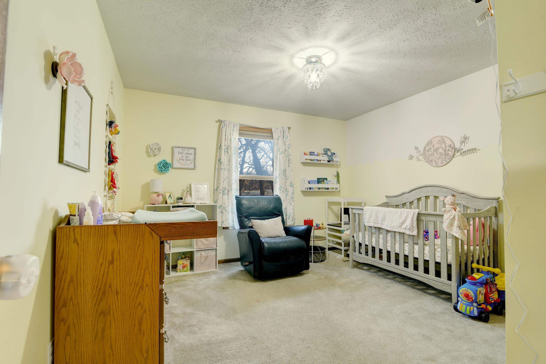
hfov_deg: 96.7
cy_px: 182
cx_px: 273
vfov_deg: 73.7
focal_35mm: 16
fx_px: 243
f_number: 7.1
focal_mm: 16
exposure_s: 1.6
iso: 160
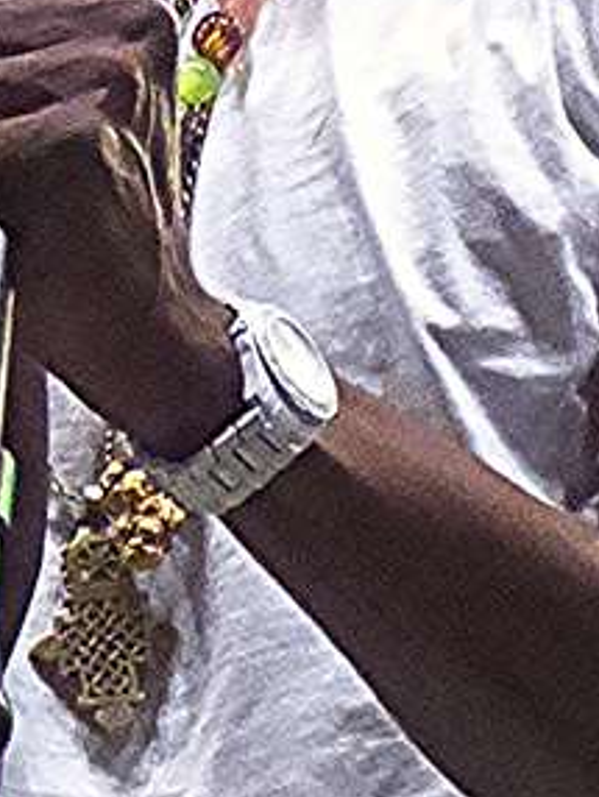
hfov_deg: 5.1
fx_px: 6681
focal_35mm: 290
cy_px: -206
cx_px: 265
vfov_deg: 6.8
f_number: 2.8
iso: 1000
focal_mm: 15
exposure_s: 1/160
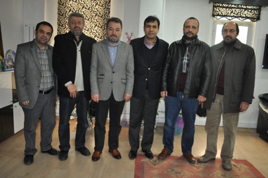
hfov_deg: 62.0
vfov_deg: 43.5
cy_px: 89
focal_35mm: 30
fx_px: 223
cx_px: 134
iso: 800
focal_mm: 20
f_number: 3.8
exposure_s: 1/60
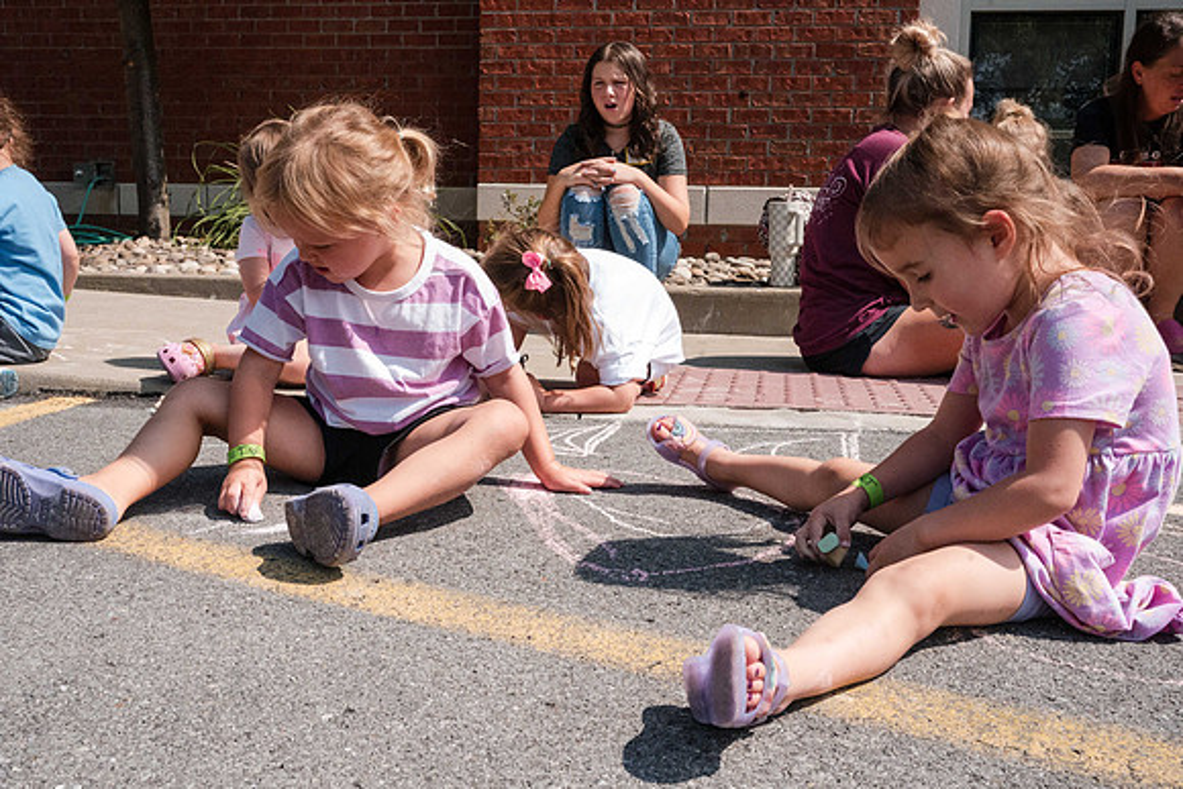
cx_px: 581
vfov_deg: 34.7
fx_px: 1264
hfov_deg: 50.2
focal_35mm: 38
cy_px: 394
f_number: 16
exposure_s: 1/6400
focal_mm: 35
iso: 6400
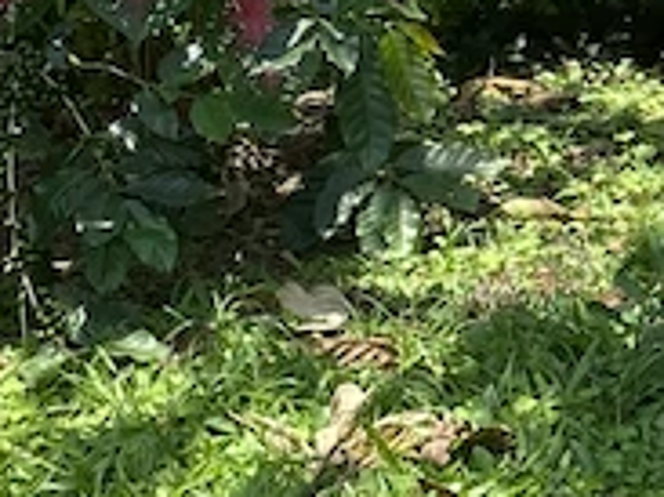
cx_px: 1404
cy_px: -200
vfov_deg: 8.0
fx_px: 3489
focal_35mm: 182
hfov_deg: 9.9
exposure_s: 1/998
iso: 32
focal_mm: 4.25
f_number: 1.8
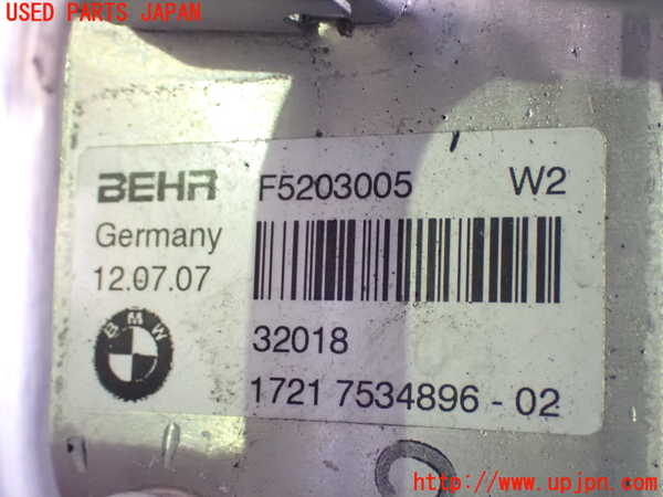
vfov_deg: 25.2
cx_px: 332
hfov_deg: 33.2
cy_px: 248
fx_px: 1111
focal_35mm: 58
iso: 1600
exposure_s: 1/40
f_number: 3.5
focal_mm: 10.35
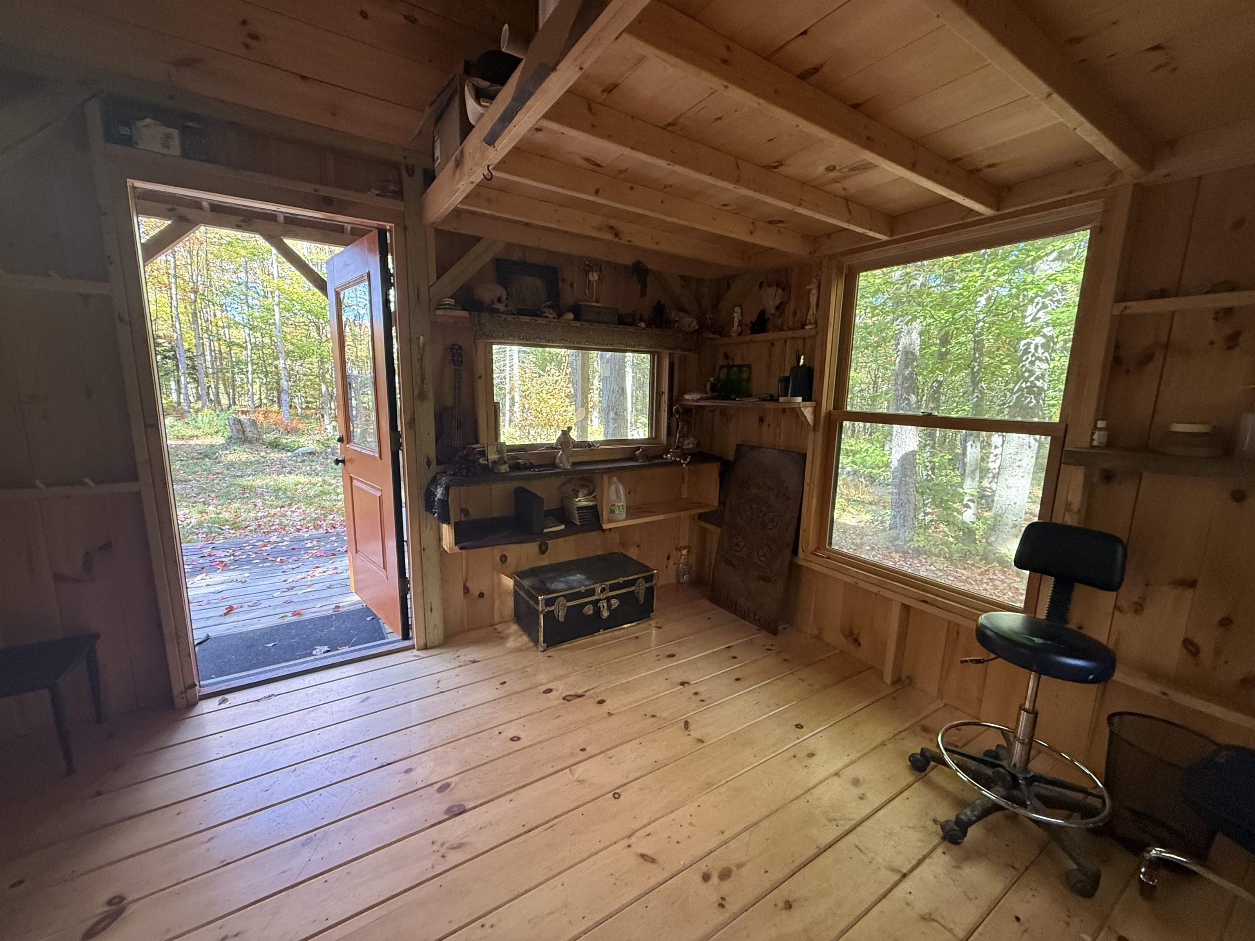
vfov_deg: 85.7
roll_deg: -0.9
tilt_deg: -8.7
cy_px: 470
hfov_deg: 102.1
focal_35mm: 14
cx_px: 628
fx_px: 508
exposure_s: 1/63
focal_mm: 2.22
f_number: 2.2
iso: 320
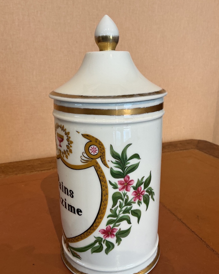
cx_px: 110
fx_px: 251
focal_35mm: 31
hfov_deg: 47.1
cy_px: 146
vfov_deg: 57.1
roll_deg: +0.5
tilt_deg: -17.9
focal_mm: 3
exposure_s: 1/60
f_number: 1.8
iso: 64
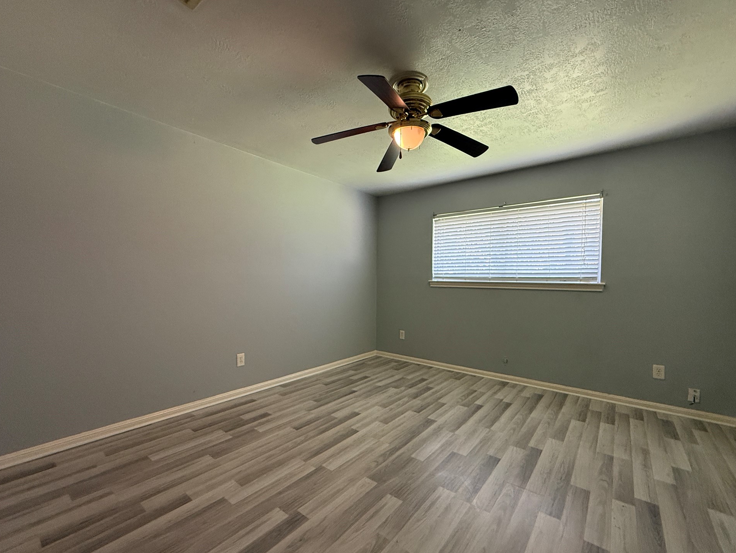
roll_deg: -1.0
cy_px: 290
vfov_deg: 81.7
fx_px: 319
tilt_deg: -1.2
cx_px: 371
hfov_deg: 98.2
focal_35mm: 15
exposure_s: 1/99
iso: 320
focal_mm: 2.22
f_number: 2.2
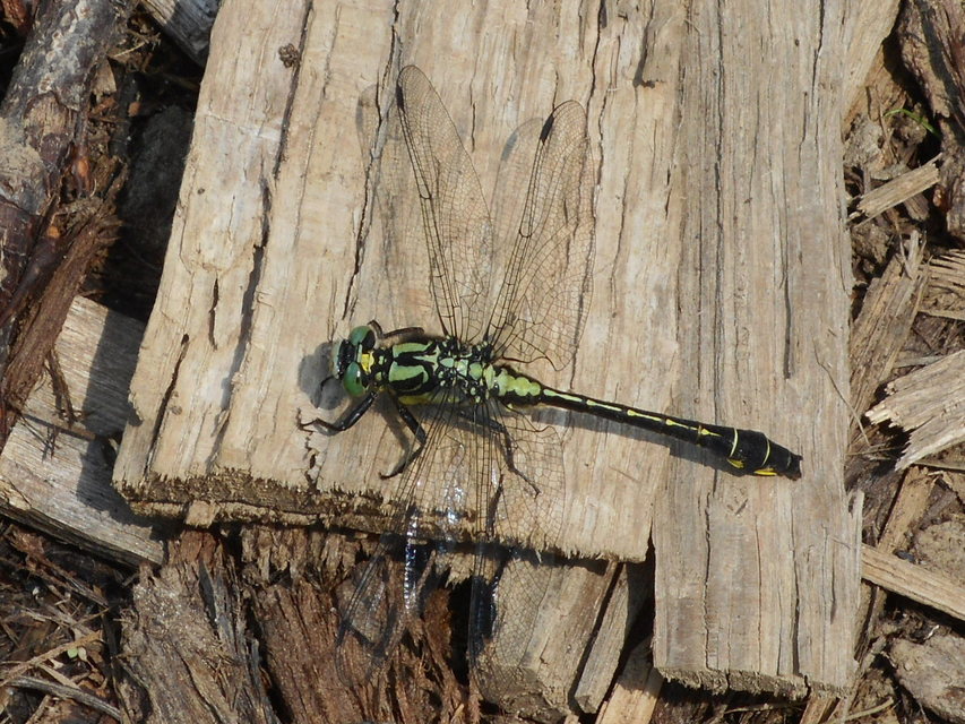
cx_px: 482
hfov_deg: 9.9
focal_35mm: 200
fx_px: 5576
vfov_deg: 7.4
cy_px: 362
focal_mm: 36
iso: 80
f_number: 6.6
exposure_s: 1/320
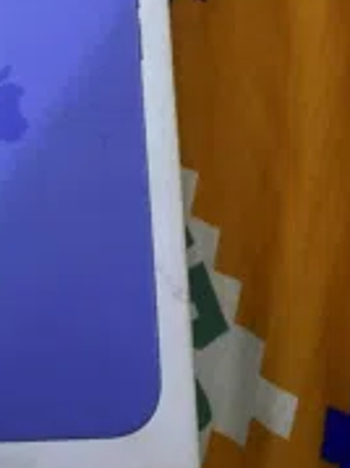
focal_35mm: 58
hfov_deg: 24.0
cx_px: -10
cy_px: 65
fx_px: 783
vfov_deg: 32.0
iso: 640
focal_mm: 4.25
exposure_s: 1/30
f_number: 1.8
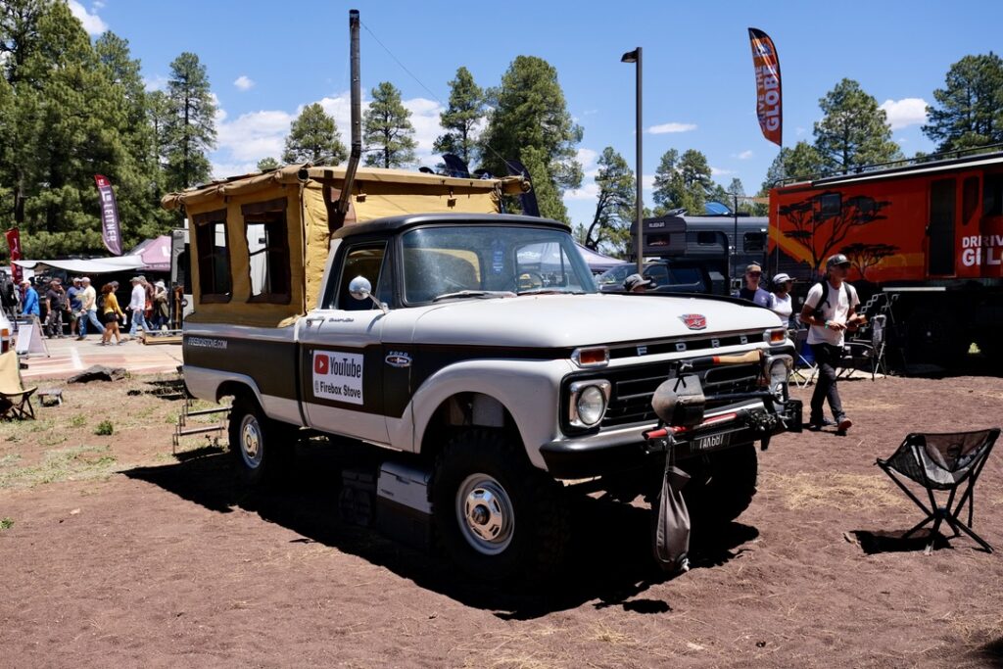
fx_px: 808
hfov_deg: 63.7
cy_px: 334
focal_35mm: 29
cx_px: 502
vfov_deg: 45.0
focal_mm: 19.2
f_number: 5.6
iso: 320
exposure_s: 1/1000
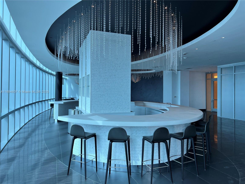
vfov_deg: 53.1
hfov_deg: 67.3
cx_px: 122
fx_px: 184
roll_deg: -0.6
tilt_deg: +0.9
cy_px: 92
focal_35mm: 26
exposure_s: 1/170
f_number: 1.5
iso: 40
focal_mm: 5.7
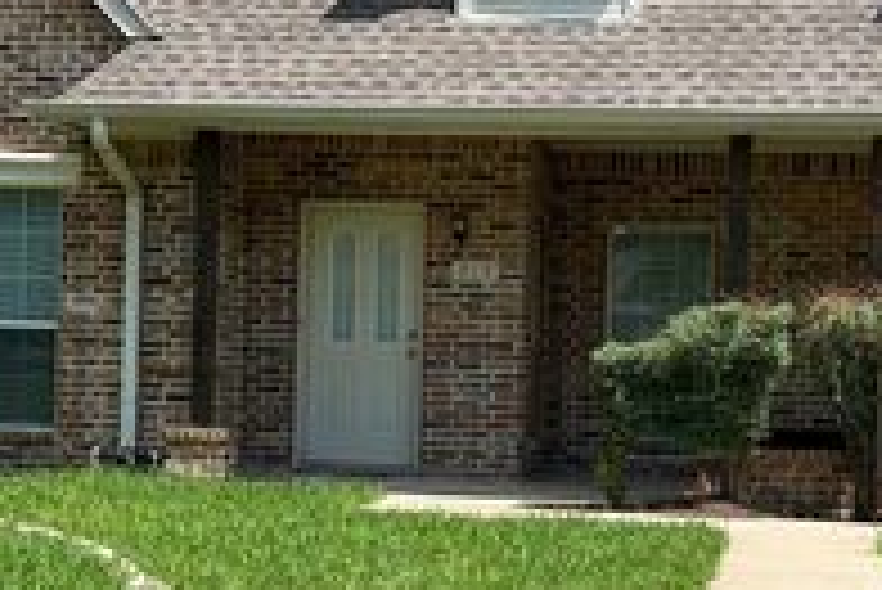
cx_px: 540
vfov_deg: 19.7
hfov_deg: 29.1
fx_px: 1692
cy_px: 412
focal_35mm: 69
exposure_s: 1/2994
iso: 50
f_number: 1.5
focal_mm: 5.7
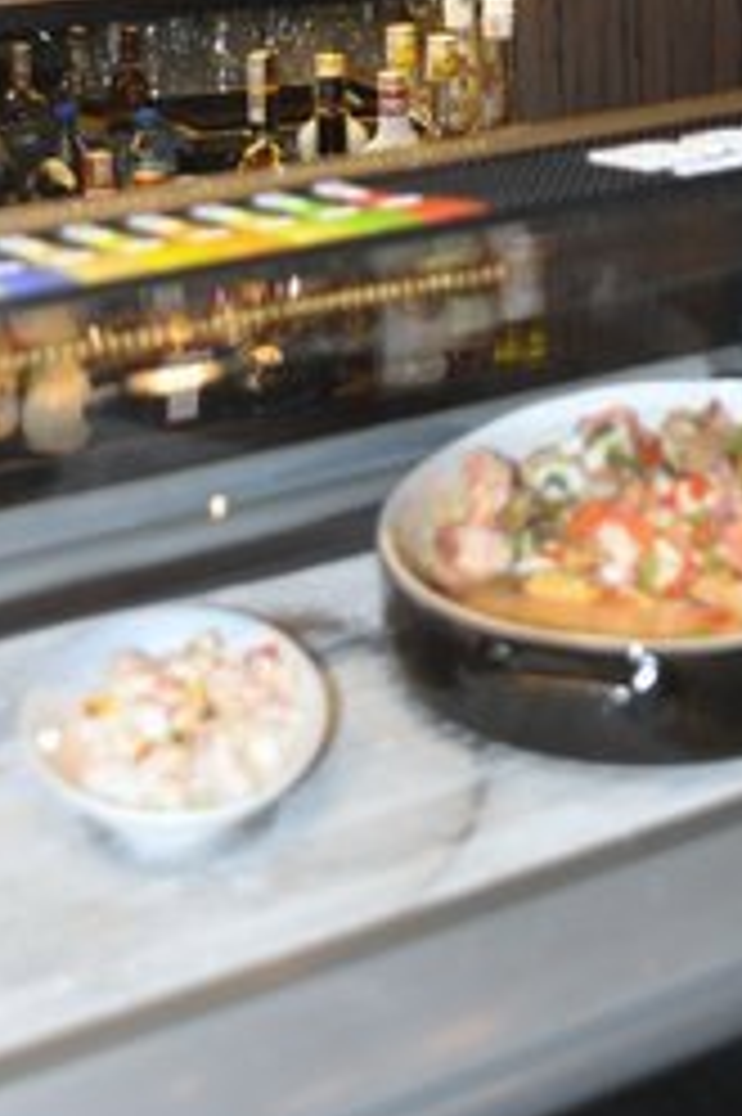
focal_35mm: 85
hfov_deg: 16.0
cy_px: -122
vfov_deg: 22.5
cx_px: 227
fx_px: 2631
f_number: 3.8
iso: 800
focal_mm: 22
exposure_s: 1/60
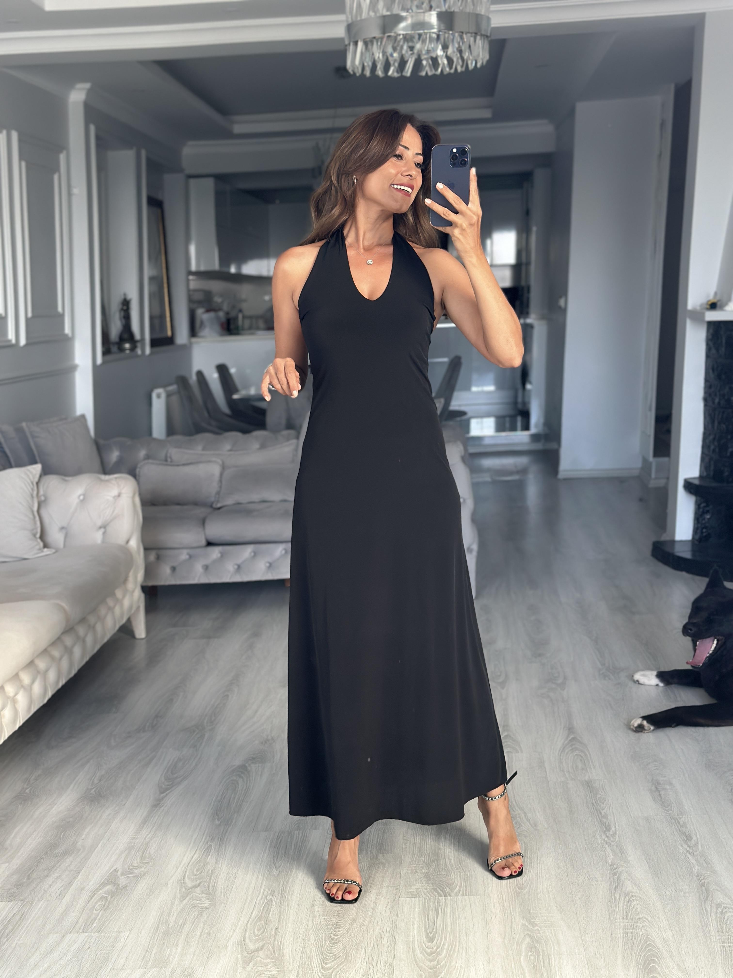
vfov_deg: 39.7
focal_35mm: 48
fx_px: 1355
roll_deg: +1.5
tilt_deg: -18.2
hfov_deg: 30.3
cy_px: 489
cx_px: 366
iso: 125
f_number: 1.78
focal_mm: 6.86
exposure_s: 1/60
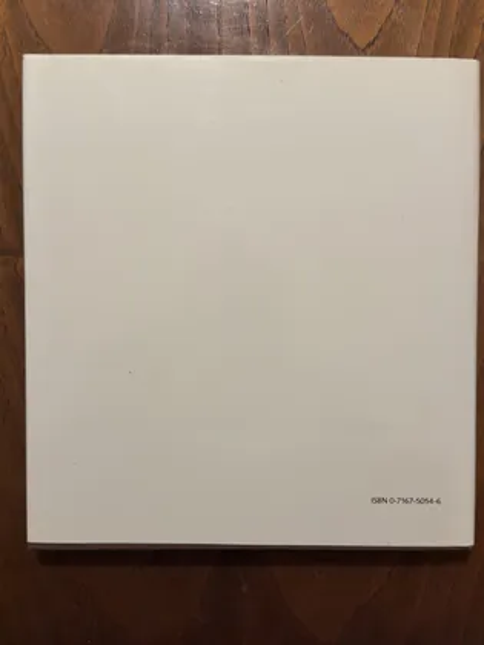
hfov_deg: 40.7
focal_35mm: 35
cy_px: 322
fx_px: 652
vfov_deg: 52.6
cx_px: 242
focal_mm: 6.76
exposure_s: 1/60
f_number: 1.78
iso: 200
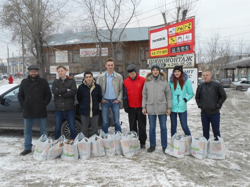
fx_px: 246
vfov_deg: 41.8
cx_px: 125
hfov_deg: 54.0
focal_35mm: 34
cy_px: 94
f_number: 3.9
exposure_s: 1/30
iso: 100
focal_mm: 6
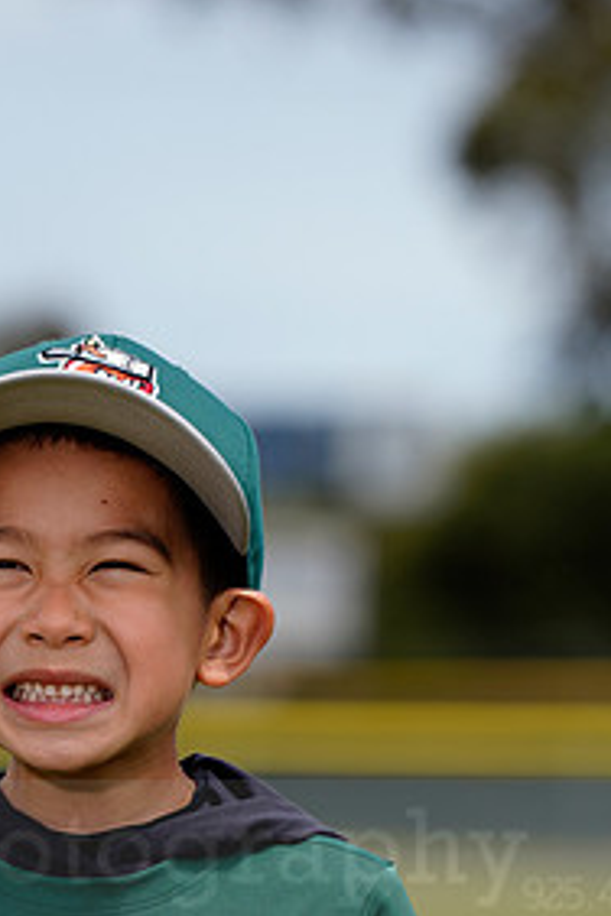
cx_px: 99
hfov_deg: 4.0
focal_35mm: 344
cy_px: 825
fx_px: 8757
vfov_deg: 6.0
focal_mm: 167
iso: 50
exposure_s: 1/320
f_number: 4.5
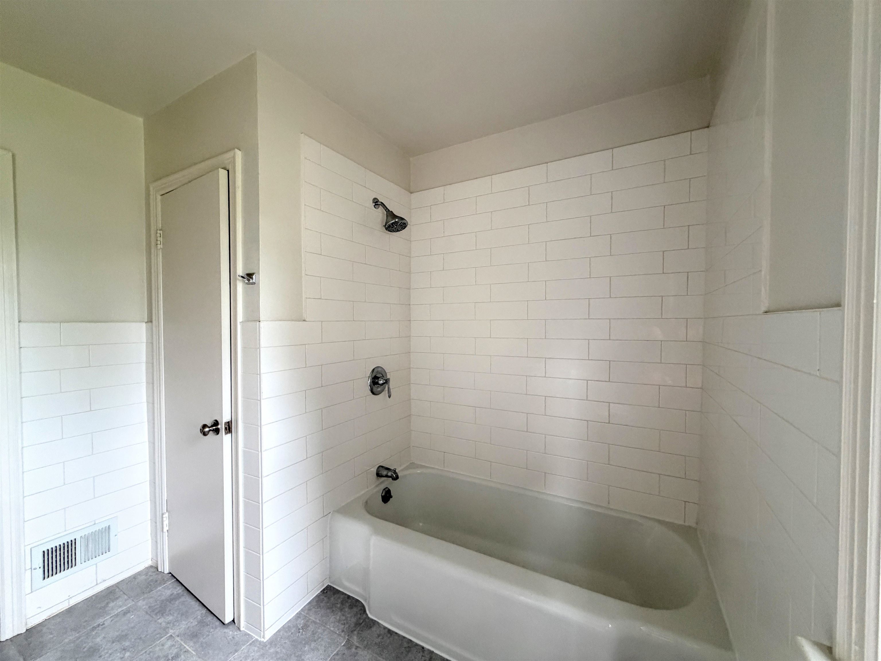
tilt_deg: -1.8
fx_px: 356
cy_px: 330
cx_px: 440
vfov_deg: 85.7
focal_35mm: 14
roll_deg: +0.2
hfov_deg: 102.1
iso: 320
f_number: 2.2
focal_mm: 2.22
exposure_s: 1/81
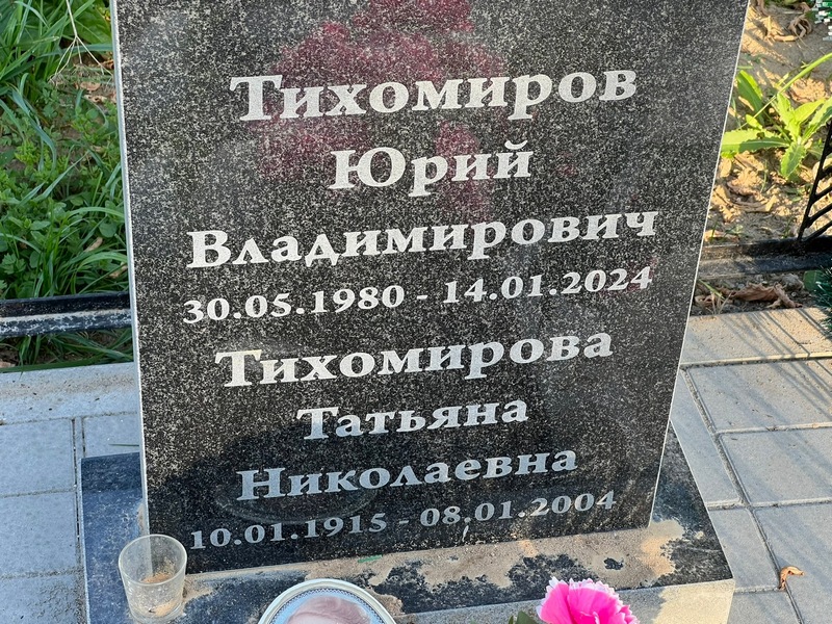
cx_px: 416
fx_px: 1851
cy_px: 312
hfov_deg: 25.3
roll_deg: -3.3
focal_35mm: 77
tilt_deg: -39.7
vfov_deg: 19.1
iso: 40
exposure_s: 1/99
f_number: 2.8
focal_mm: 9
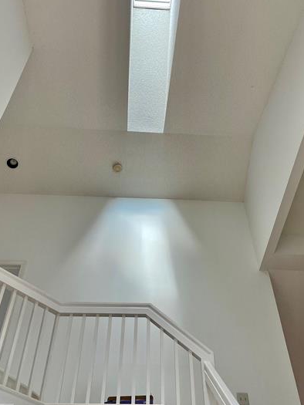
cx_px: 158
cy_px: 154
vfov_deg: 48.5
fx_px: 445
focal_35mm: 38
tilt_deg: +51.7
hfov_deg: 37.7
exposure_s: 1/121
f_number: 1.6
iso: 64
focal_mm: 4.2
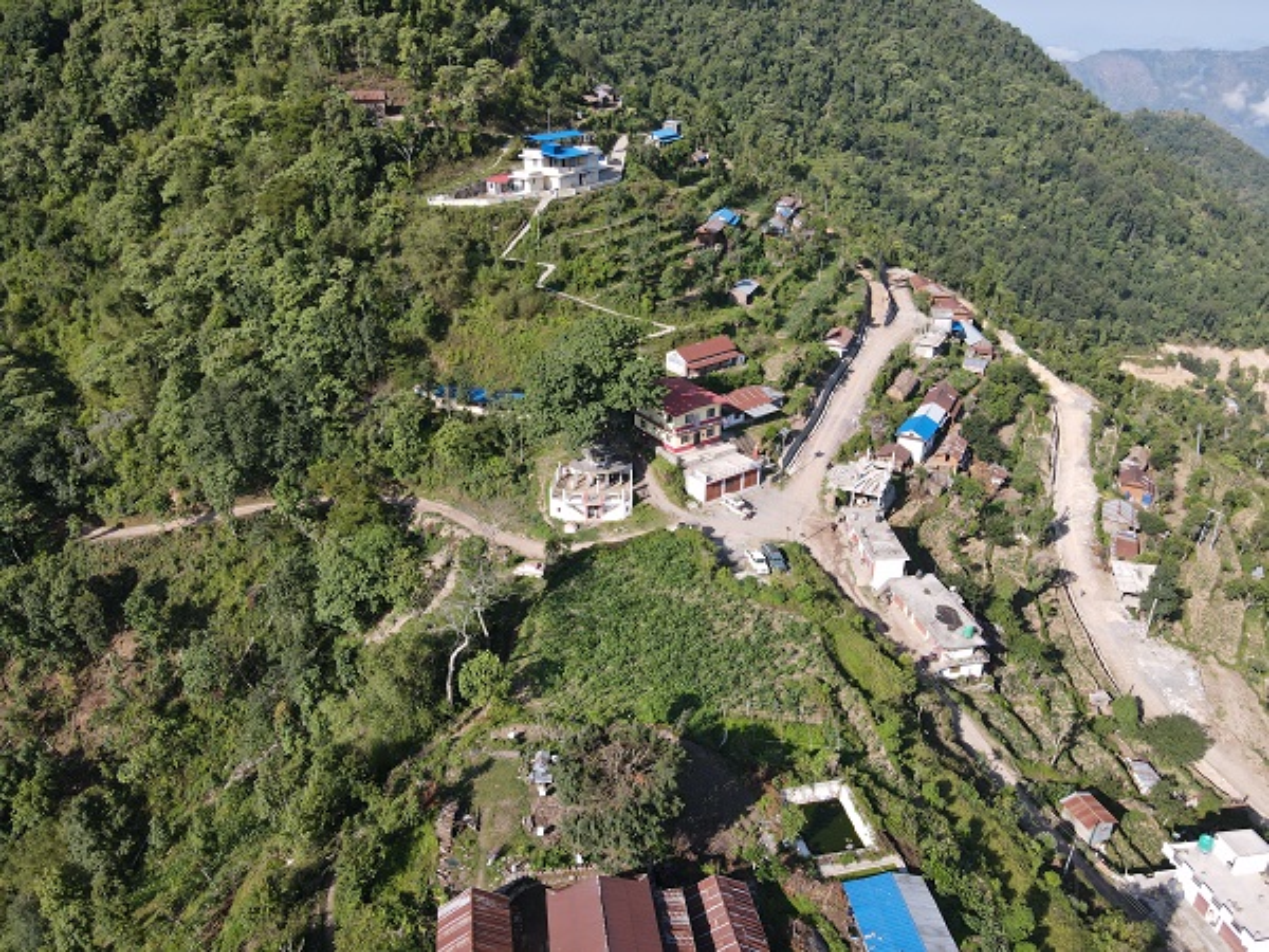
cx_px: 634
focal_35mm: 24
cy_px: 476
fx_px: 880
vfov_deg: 56.8
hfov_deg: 71.6
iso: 100
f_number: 2.8
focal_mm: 4.5
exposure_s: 1/400
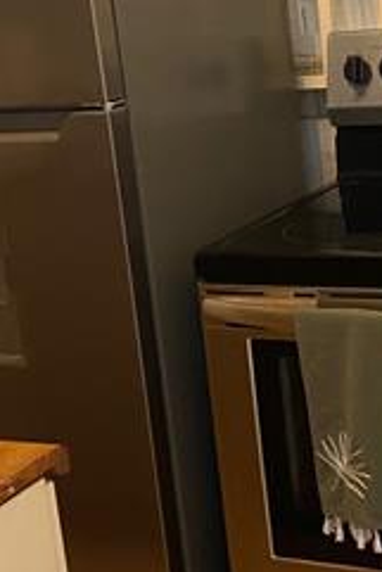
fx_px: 1367
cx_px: 301
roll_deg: +6.1
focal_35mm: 86
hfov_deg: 15.8
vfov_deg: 23.6
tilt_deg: -12.2
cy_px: 244
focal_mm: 4.25
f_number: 1.8
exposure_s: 1/40
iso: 400
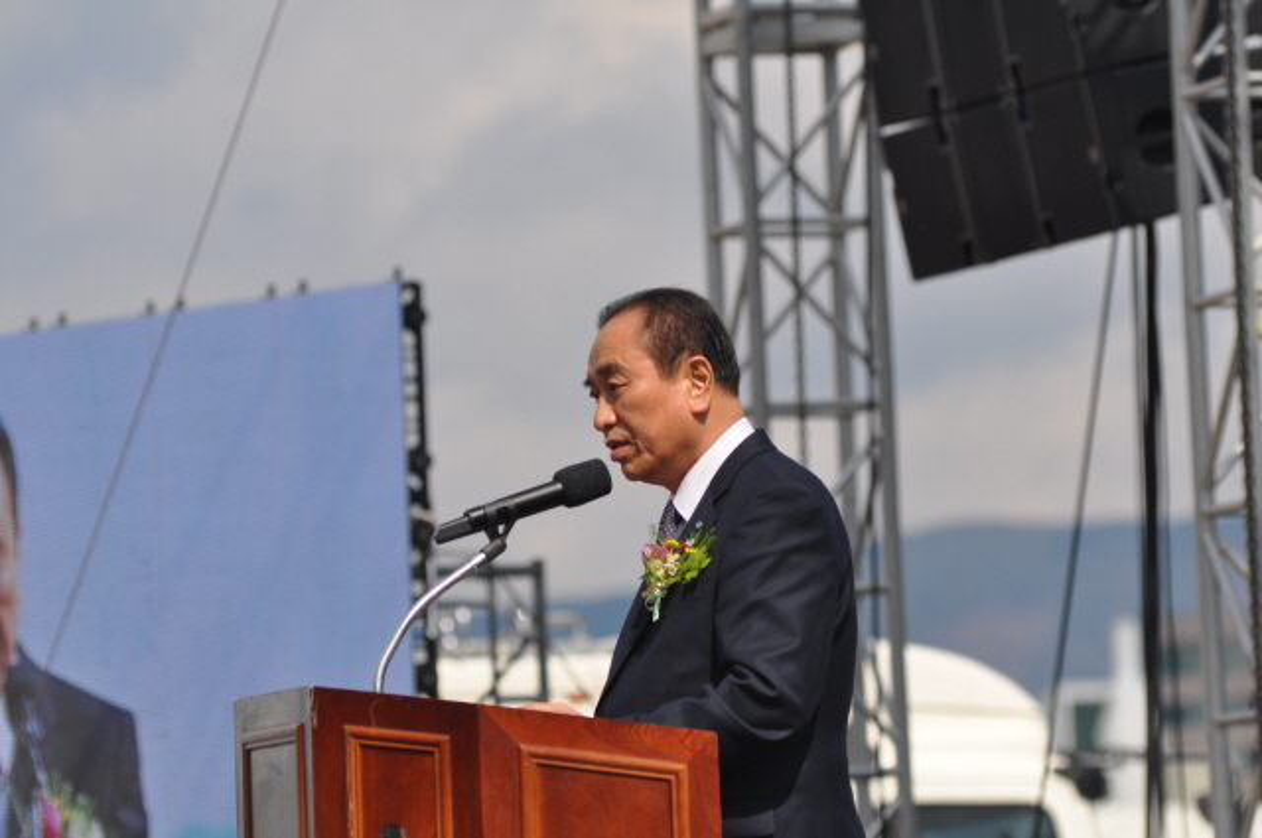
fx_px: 10503
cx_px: 631
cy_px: 419
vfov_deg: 4.6
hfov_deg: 6.9
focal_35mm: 300
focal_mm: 200
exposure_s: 1/2000
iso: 250
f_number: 5.6
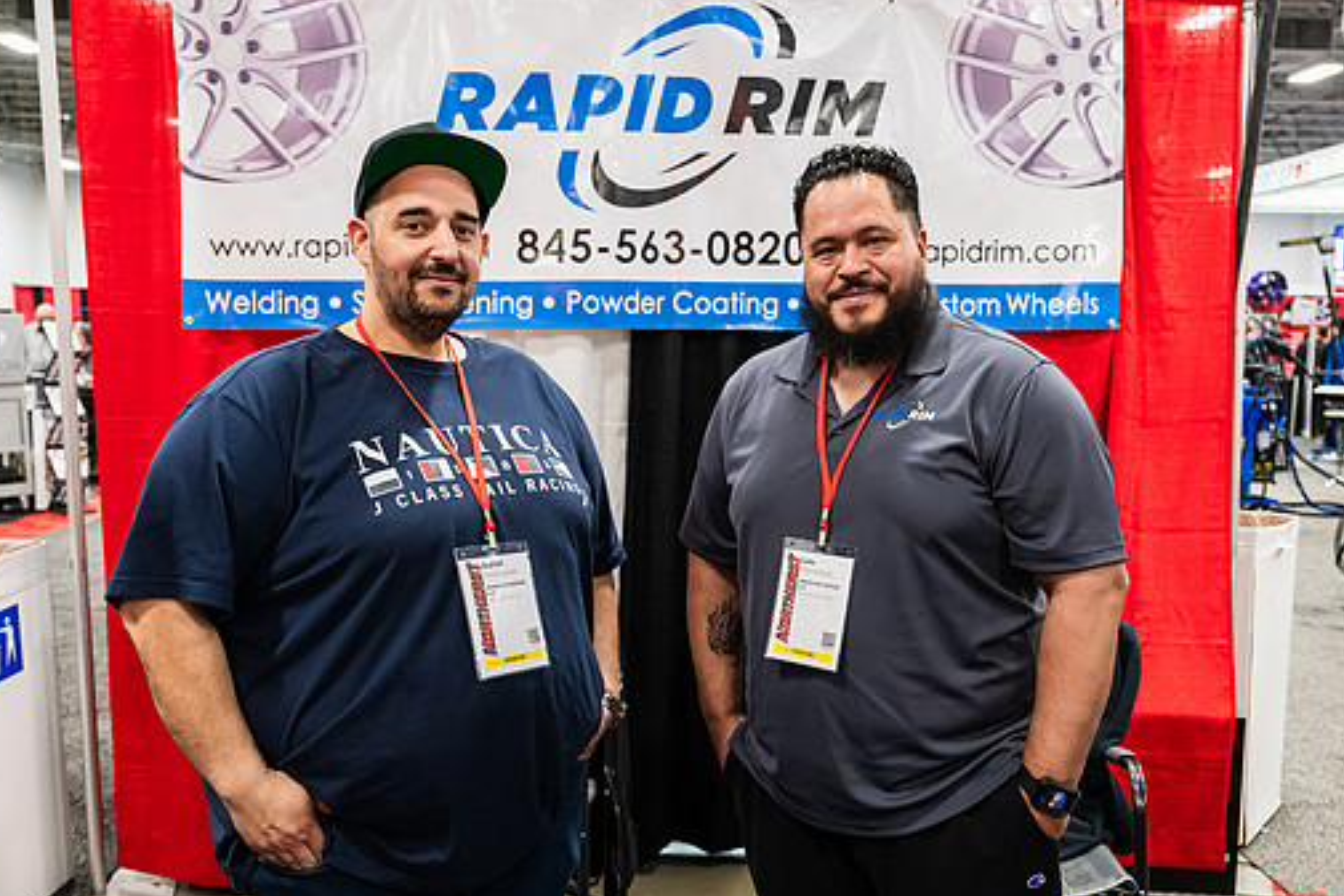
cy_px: 482
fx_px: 1270
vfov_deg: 38.9
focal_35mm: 34
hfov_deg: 55.8
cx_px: 692
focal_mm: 28
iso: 4000
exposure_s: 1/200
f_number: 4
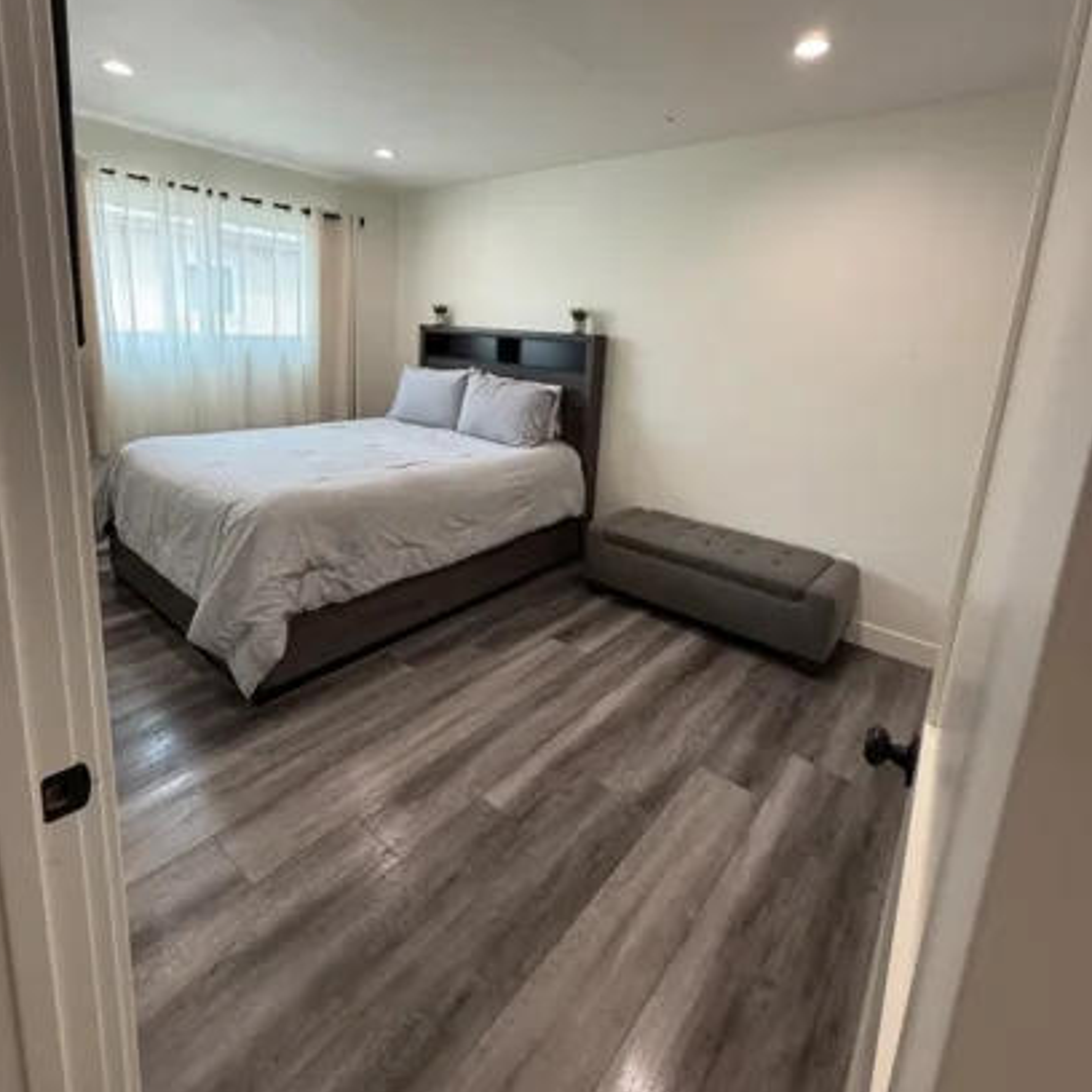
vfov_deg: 83.2
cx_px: 541
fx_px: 607
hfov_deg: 84.0
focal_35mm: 17
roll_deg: -3.6
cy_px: 450
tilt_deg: -10.9
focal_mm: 2.22
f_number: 2.2
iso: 250
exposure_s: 1/120
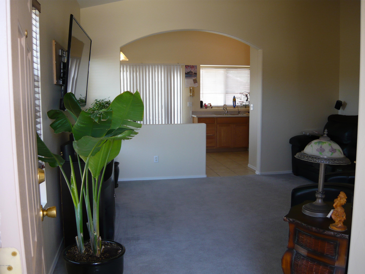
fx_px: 348
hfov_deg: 55.4
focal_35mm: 33
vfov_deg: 42.9
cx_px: 182
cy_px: 137
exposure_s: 1/30
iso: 100
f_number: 2.8
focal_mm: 5.5
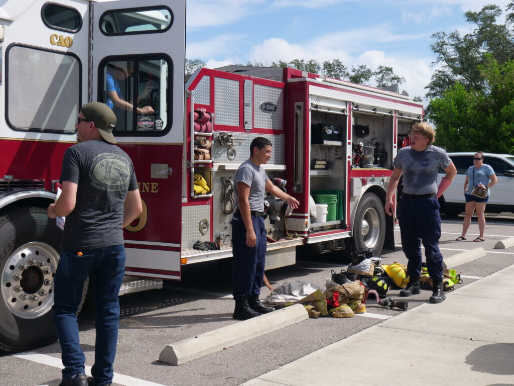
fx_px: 683
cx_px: 257
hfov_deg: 41.2
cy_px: 193
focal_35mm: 46
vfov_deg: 31.5
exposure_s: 1/400
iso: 200
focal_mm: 23
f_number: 10
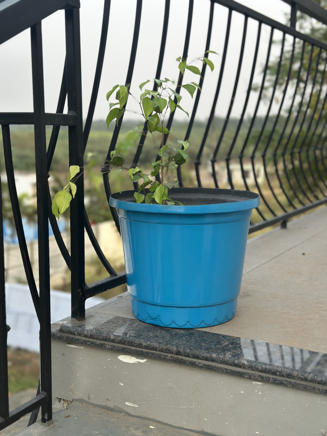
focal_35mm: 48
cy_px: 218
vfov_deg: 39.7
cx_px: 164
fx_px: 605
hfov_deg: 30.3
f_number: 1.78
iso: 80
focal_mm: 6.86
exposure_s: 1/590
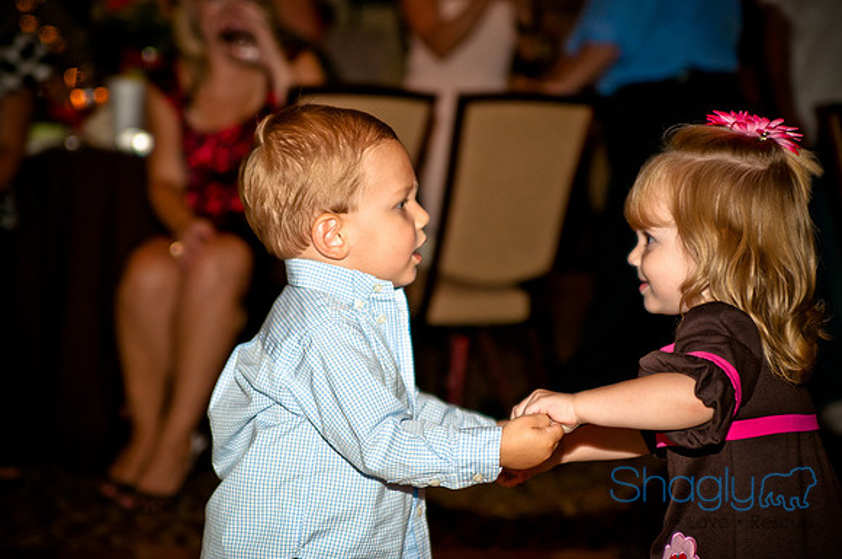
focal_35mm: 112
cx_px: 421
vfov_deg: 12.1
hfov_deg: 18.2
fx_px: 2628
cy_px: 280
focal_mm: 75
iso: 400
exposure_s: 1/200
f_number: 2.8
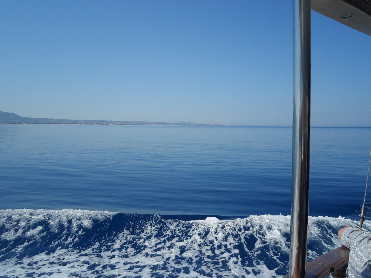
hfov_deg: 60.0
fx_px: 322
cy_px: 139
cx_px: 186
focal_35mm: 30
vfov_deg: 46.8
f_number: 2.7
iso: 80
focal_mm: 5.5
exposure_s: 1/2000
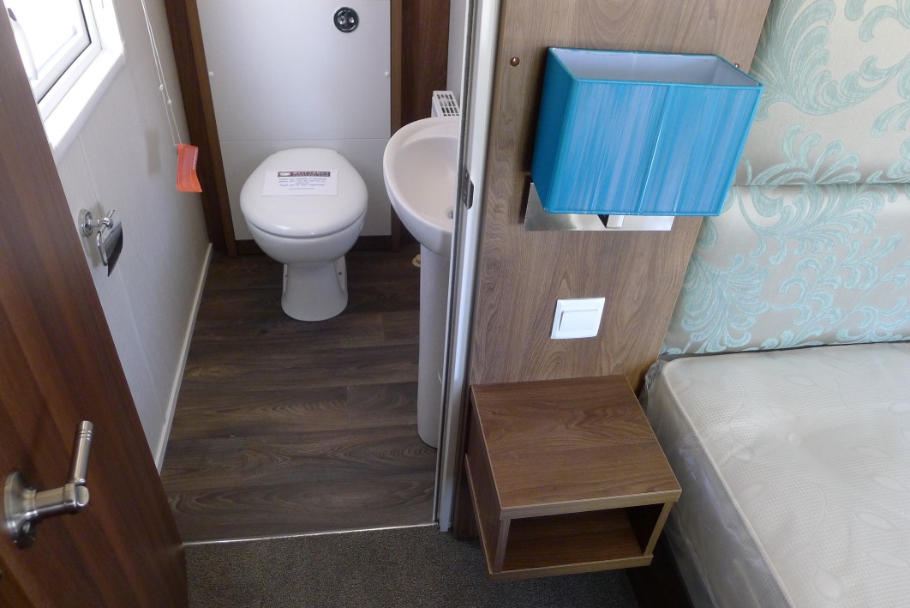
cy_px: 327
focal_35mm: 26
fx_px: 657
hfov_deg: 69.4
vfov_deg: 49.6
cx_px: 452
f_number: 2
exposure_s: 1/60
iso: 320
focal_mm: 5.1
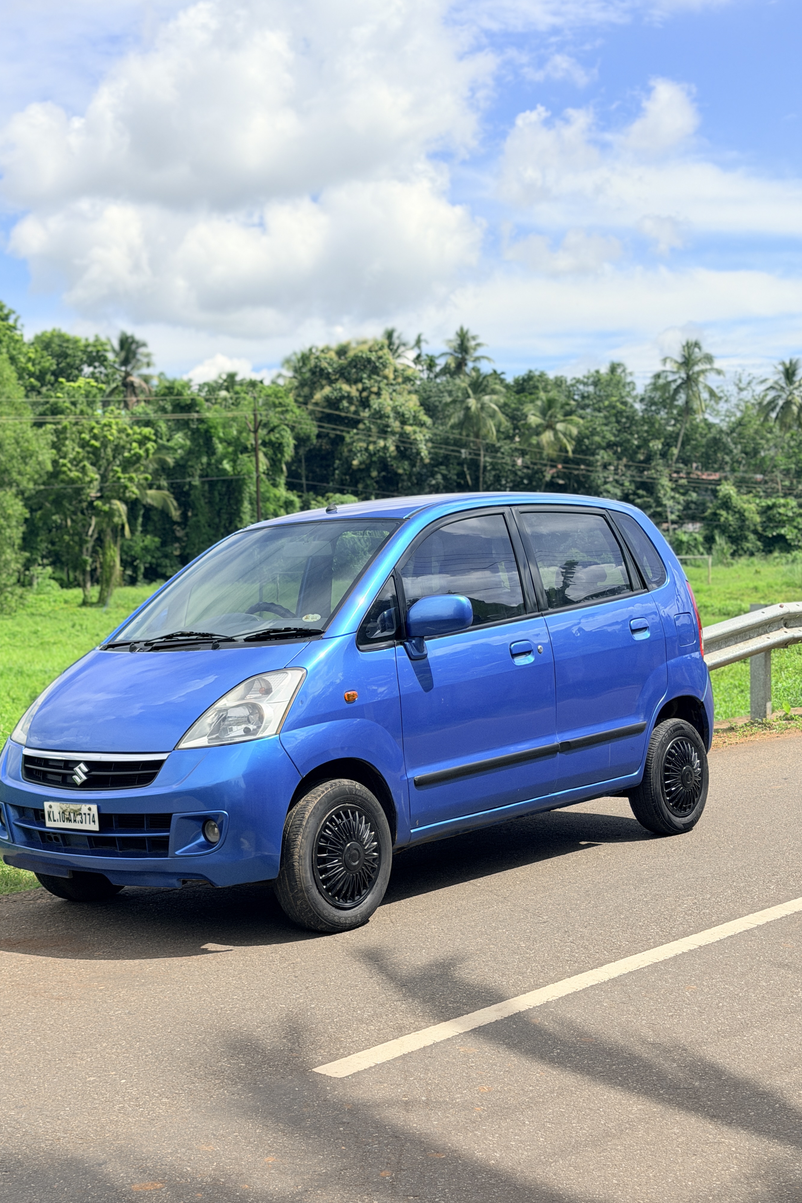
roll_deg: +1.7
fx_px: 1671
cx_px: 357
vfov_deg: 39.6
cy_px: 601
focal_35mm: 50
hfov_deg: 27.0
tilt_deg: -0.3
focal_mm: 6.76
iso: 64
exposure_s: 1/6536
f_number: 1.78
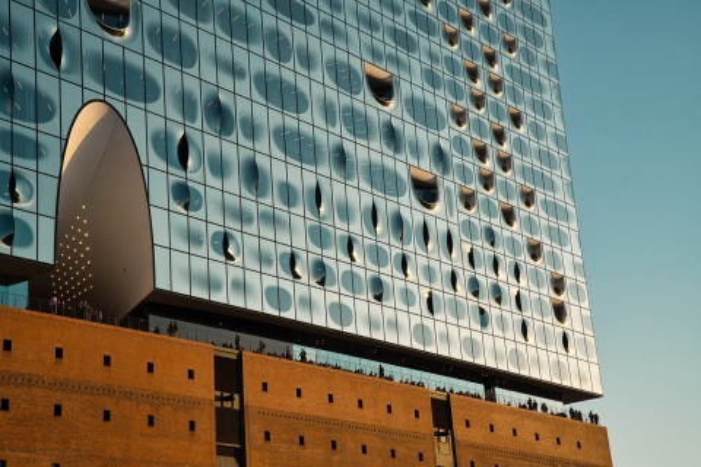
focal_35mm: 70
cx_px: 350
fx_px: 1363
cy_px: 234
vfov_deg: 19.5
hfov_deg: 28.8
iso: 100
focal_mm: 70
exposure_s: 1/80
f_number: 11
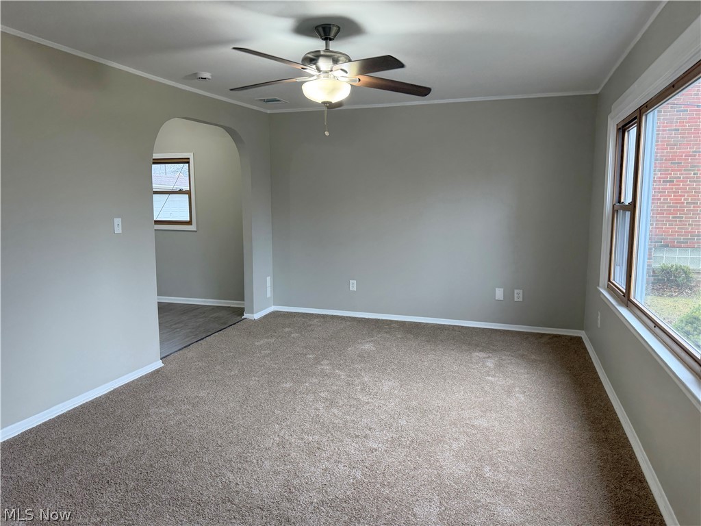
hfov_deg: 71.6
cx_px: 350
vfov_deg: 56.8
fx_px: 486
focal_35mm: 24
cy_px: 263
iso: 200
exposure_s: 1/121
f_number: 1.78
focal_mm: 6.76
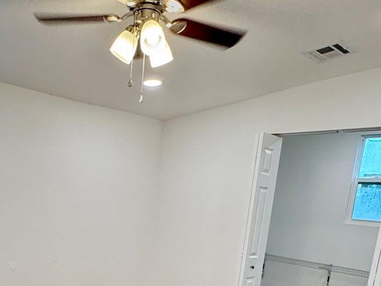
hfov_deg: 48.3
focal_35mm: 38
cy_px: 303
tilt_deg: -14.6
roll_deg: -4.2
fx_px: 418
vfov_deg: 33.6
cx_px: 133
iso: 320
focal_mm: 2.22
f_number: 2.2
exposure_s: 1/120
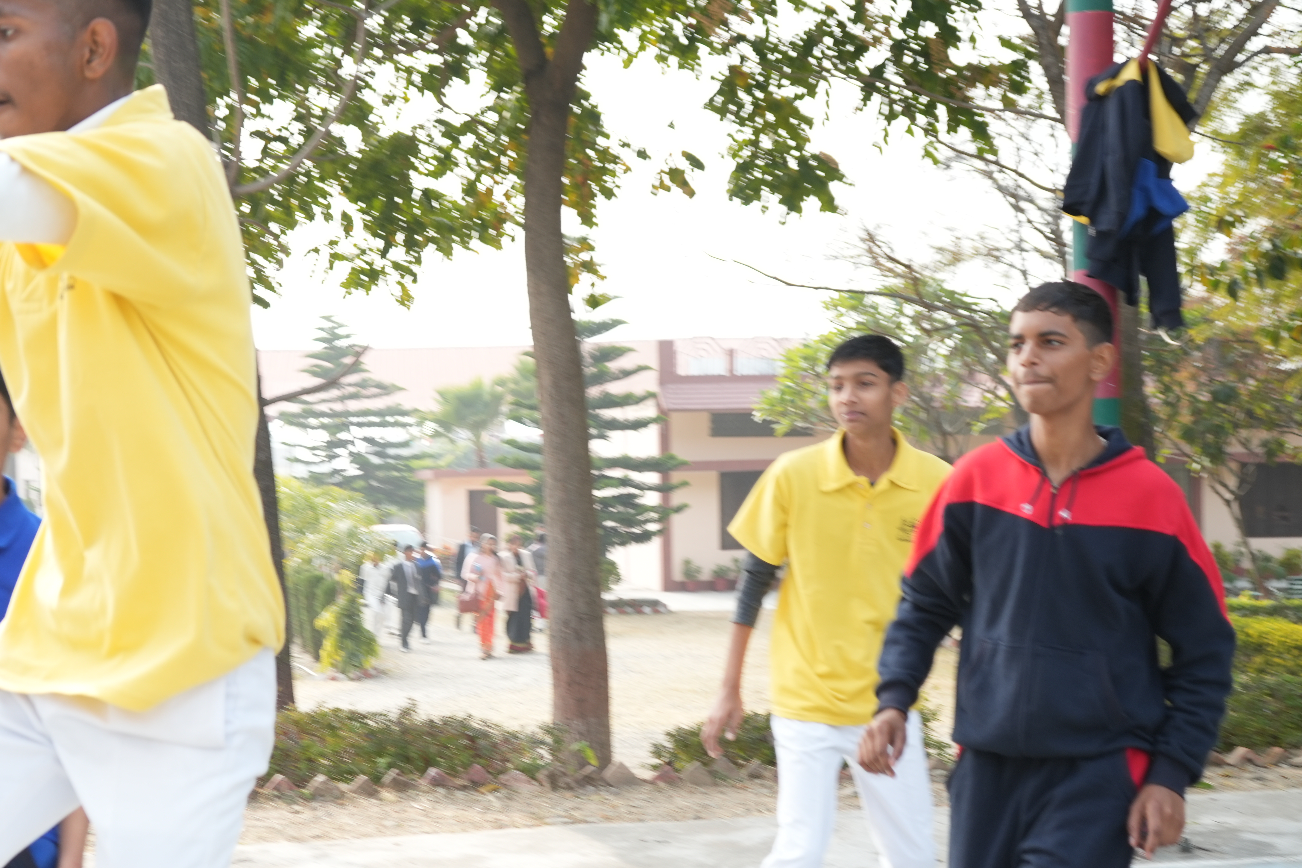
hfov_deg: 34.2
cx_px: 433
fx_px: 2098
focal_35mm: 58
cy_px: 548
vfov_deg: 23.3
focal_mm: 36
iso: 250
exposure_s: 1/320
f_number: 4.5
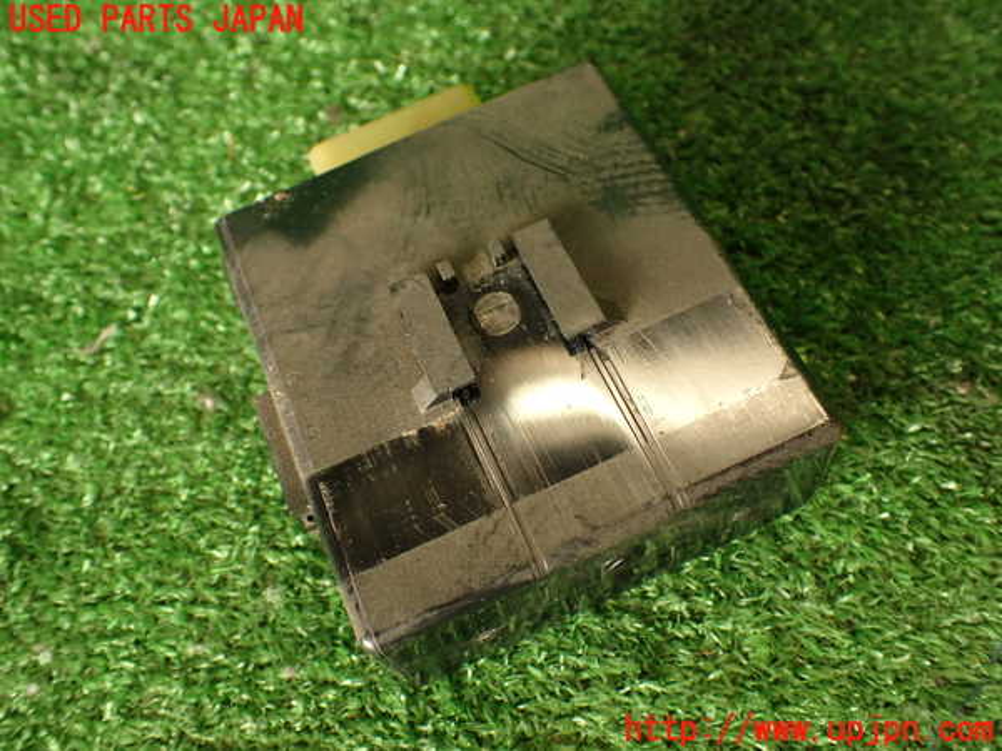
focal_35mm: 32
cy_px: 376
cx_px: 501
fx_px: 926
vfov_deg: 44.2
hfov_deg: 56.8
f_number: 2.4
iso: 200
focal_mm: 5.79
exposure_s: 1/60
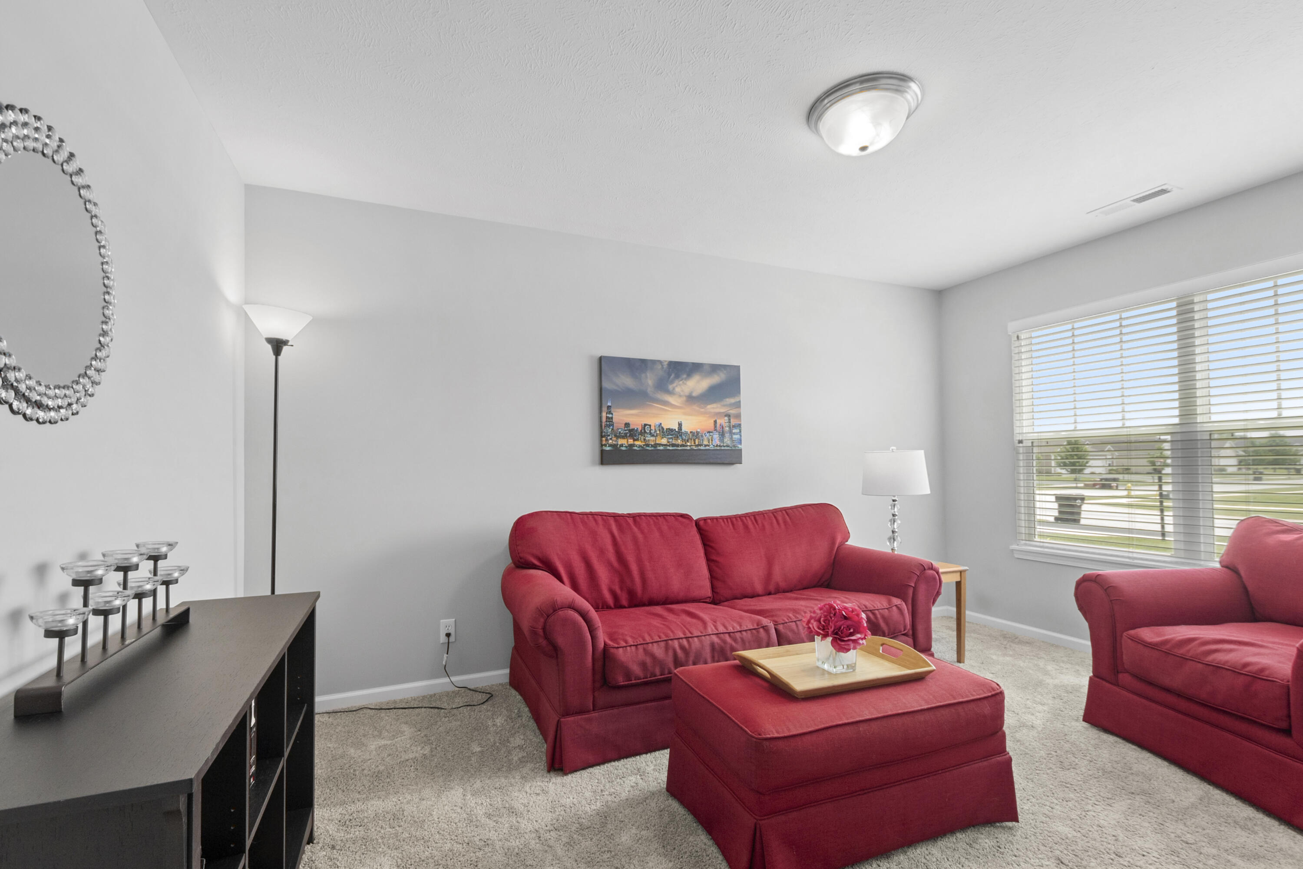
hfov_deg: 100.4
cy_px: 434
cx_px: 652
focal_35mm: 15
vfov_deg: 77.3
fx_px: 543
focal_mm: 10
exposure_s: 1/20
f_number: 8
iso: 320
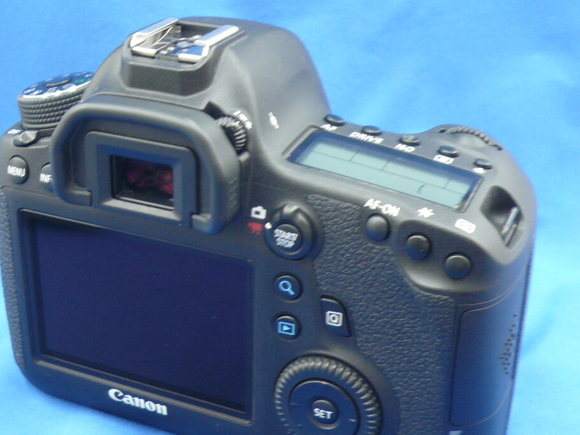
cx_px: 260
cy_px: 242
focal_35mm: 59
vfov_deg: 24.8
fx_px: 988
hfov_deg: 32.7
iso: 100
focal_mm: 4.9
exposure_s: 1/8
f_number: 2.9
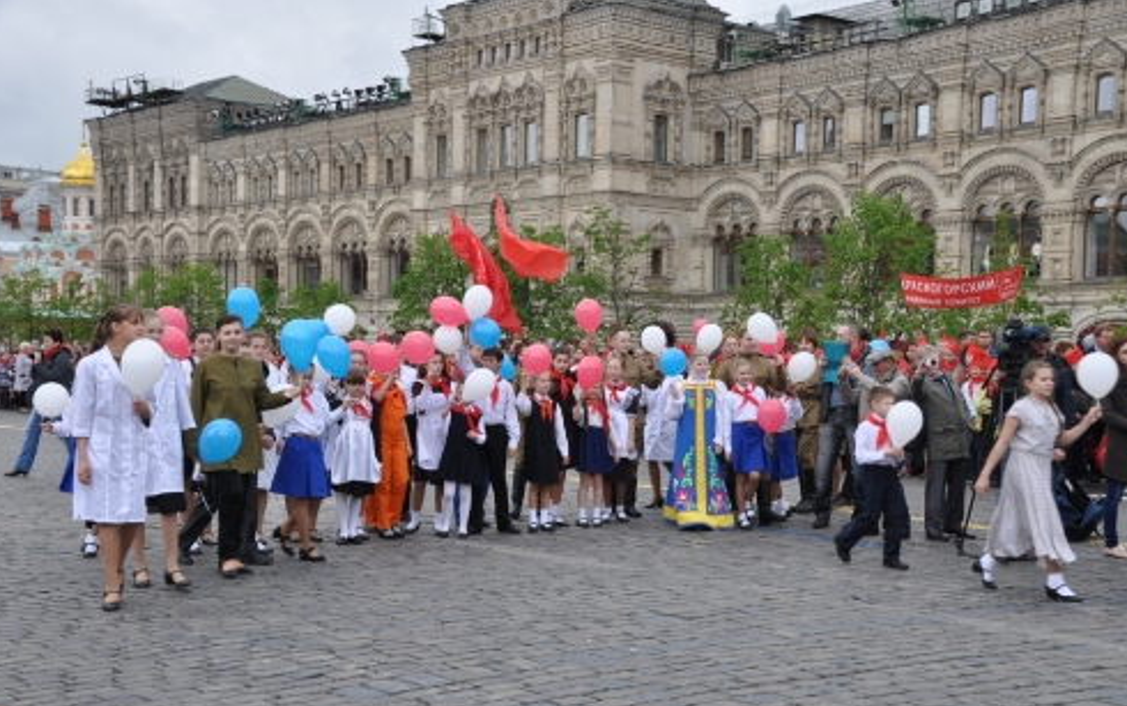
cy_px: 378
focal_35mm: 50
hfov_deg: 40.3
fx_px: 1537
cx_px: 564
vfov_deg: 25.9
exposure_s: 1/125
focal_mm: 32
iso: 200
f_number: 11
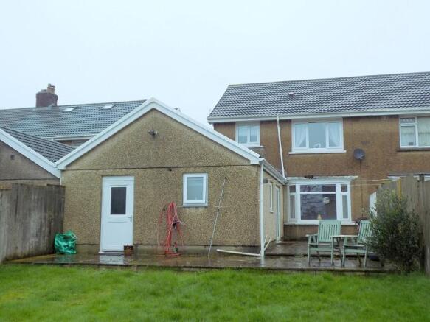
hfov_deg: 54.0
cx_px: 215
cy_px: 161
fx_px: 422
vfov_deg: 41.8
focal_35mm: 34
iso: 100
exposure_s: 1/30
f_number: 3.4
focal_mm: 6.1
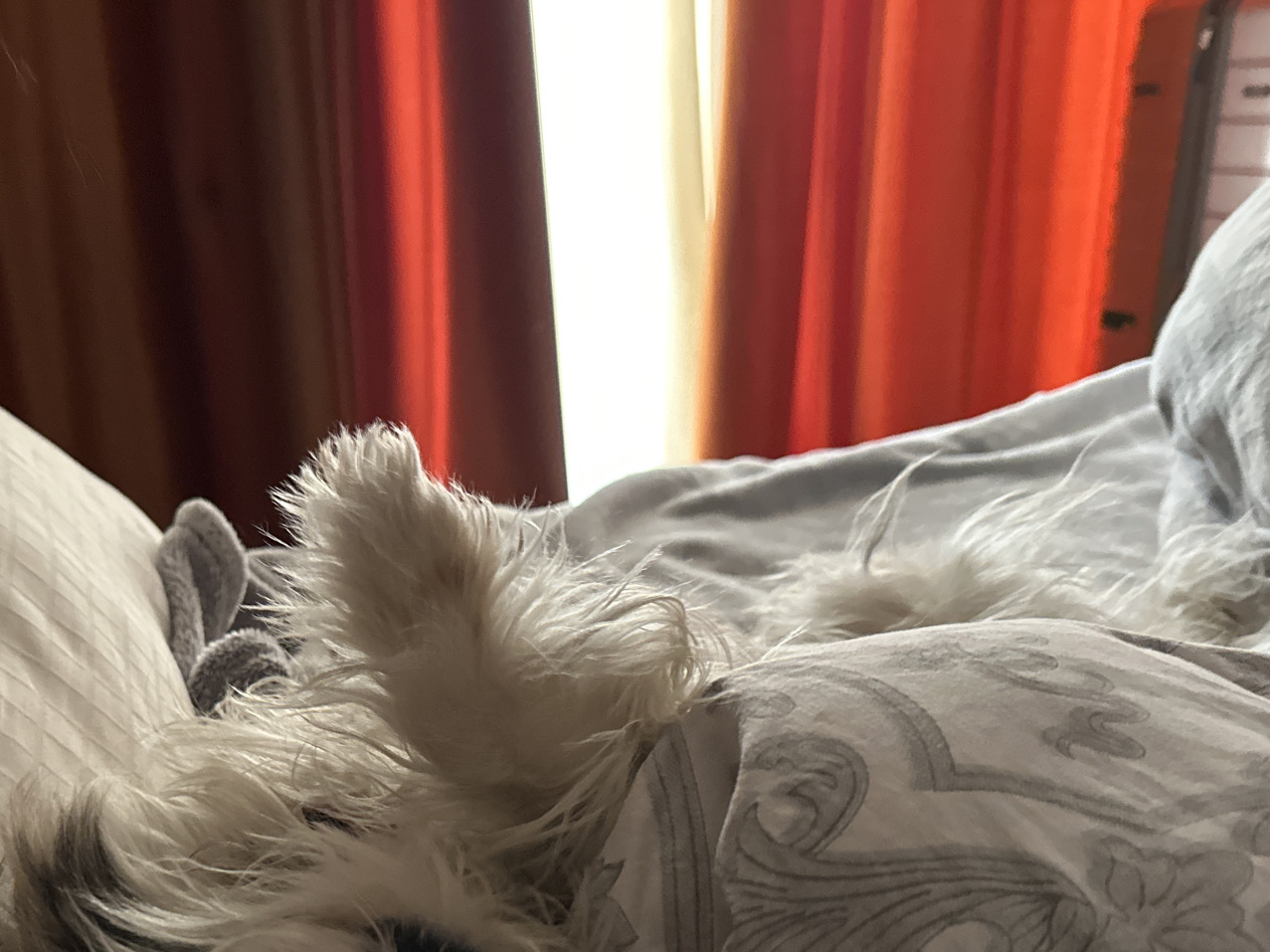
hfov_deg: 47.8
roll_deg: +4.8
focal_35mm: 38
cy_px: 737
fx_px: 1394
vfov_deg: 36.6
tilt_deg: -29.2
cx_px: 378
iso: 1000
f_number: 1.78
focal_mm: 6.86
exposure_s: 1/45
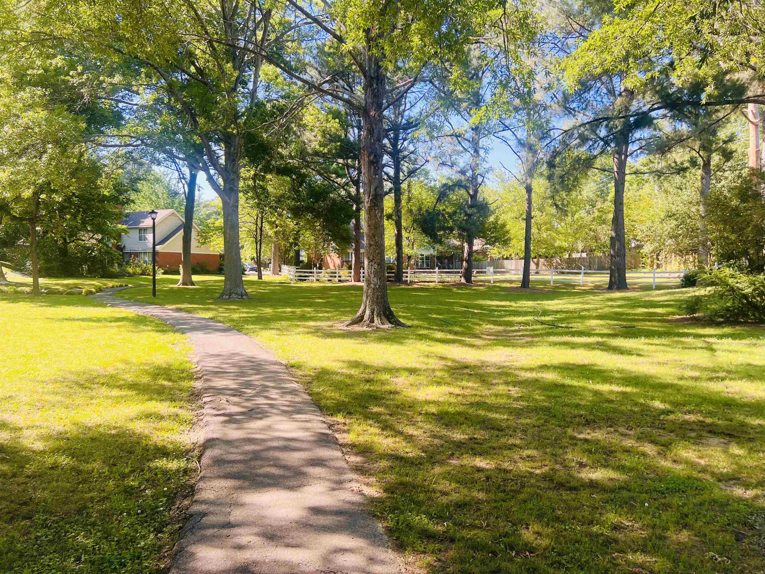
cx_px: 382
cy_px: 287
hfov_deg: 67.3
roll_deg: -0.5
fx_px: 575
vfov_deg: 53.1
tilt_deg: -1.6
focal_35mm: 26
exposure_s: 1/533
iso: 50
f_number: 1.5
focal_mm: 5.7
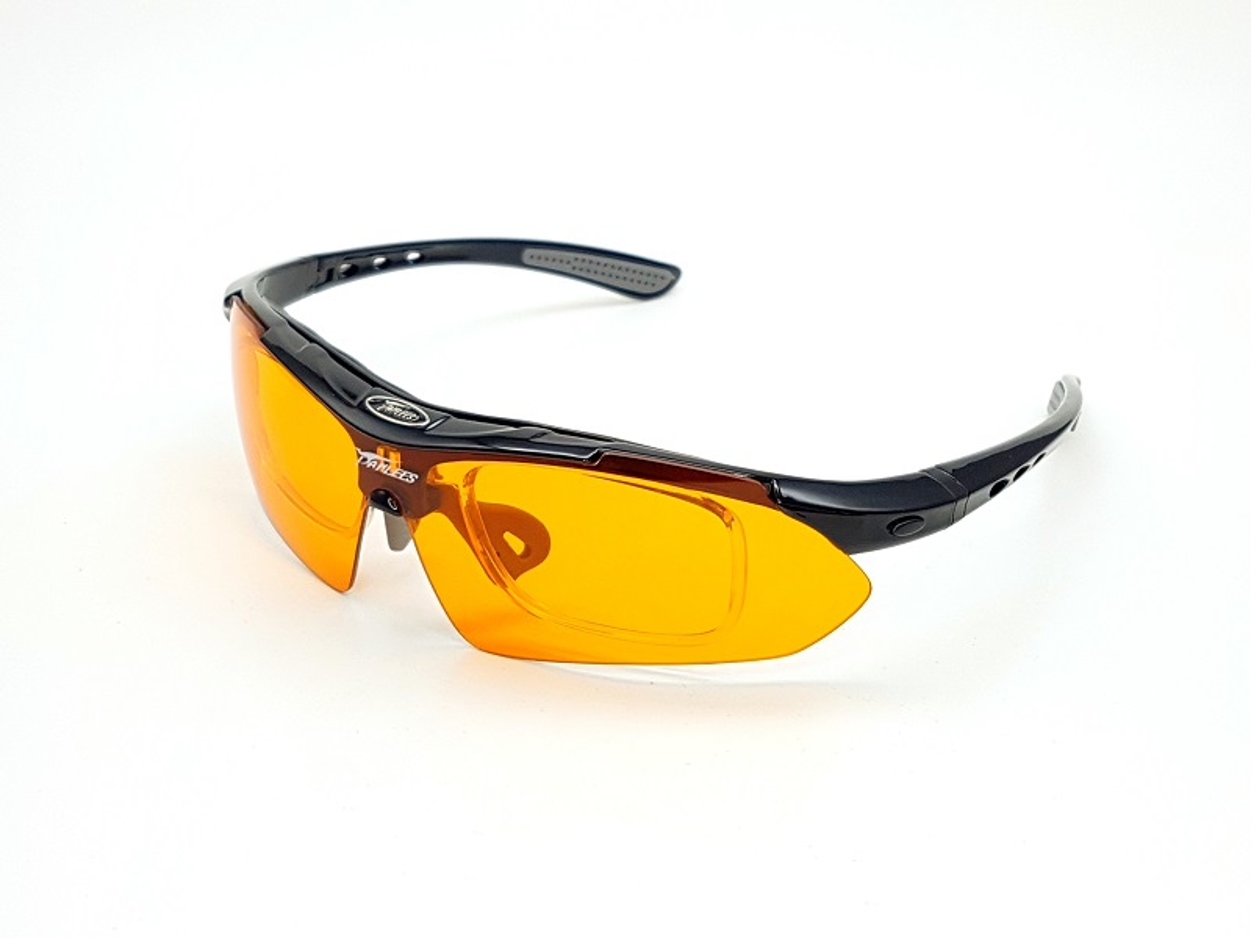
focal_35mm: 26
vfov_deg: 53.1
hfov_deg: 67.3
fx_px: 940
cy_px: 469
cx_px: 626
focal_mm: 4.2
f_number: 1.7
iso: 50
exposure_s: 1/129
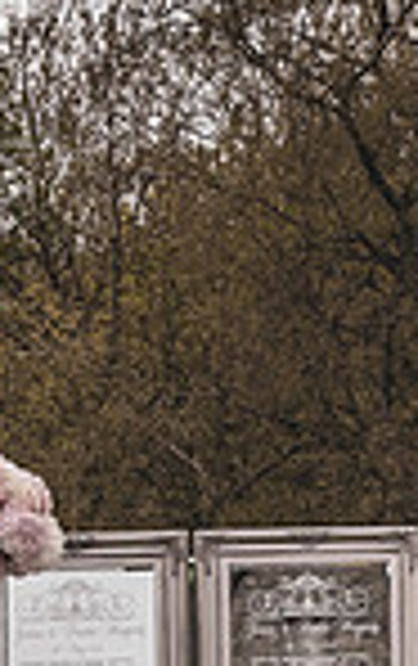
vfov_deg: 9.7
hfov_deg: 6.2
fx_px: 3813
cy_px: 924
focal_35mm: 210
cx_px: 461
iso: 400
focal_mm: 40
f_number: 4.5
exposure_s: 1/2500
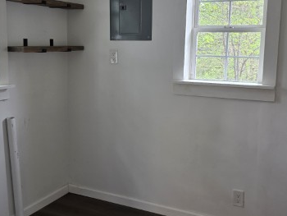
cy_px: 92
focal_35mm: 42
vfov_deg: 34.3
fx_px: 348
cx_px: 129
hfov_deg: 44.7
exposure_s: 1/120
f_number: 1.7
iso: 250
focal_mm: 6.3
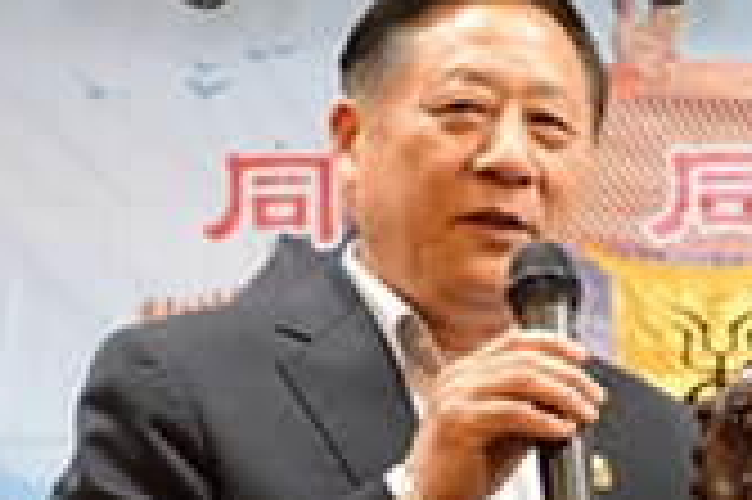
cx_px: 797
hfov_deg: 14.0
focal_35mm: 144
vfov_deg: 9.5
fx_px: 3005
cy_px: 459
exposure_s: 1/40
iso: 1600
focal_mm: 40
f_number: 8
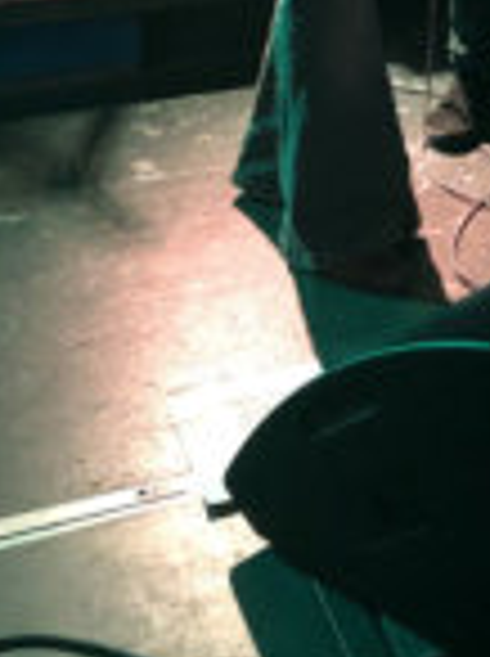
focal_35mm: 78
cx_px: 528
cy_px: -137
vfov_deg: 22.9
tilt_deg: -10.6
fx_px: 1476
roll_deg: +1.4
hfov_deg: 18.2
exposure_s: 1/5
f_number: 1.8
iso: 100
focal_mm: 4
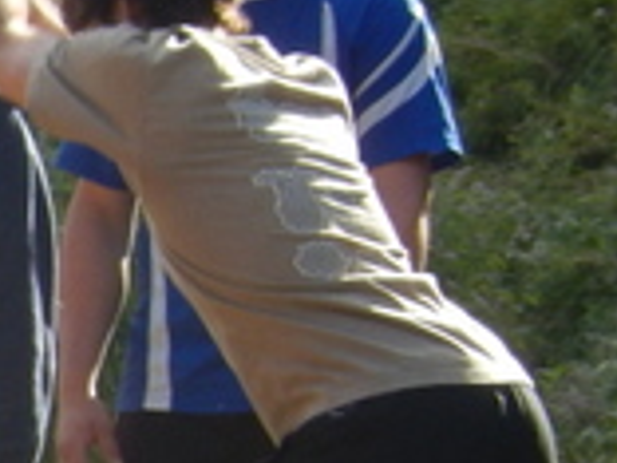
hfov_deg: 2.3
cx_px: -827
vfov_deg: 1.7
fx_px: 15454
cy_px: 645
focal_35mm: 867
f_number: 5.7
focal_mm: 30.3
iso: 125
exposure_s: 1/200
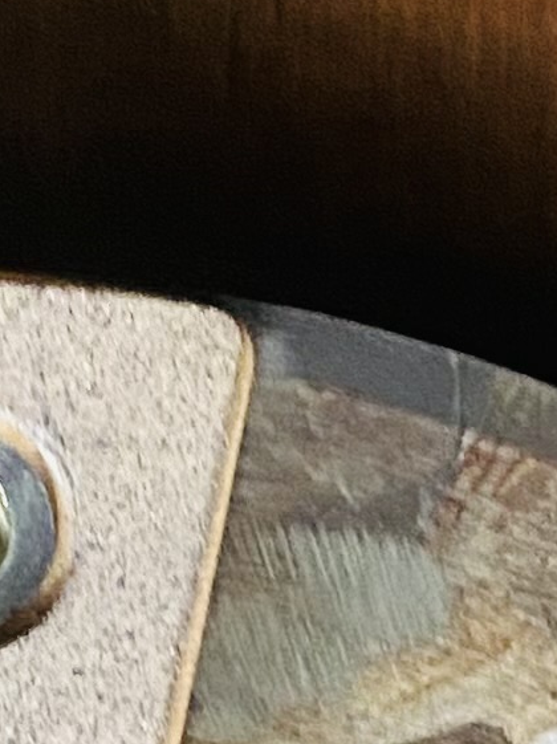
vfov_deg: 9.8
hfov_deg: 7.9
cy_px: 1530
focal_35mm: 187
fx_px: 4017
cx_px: -56
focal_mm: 4.25
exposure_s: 1/59
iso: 500
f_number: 1.8
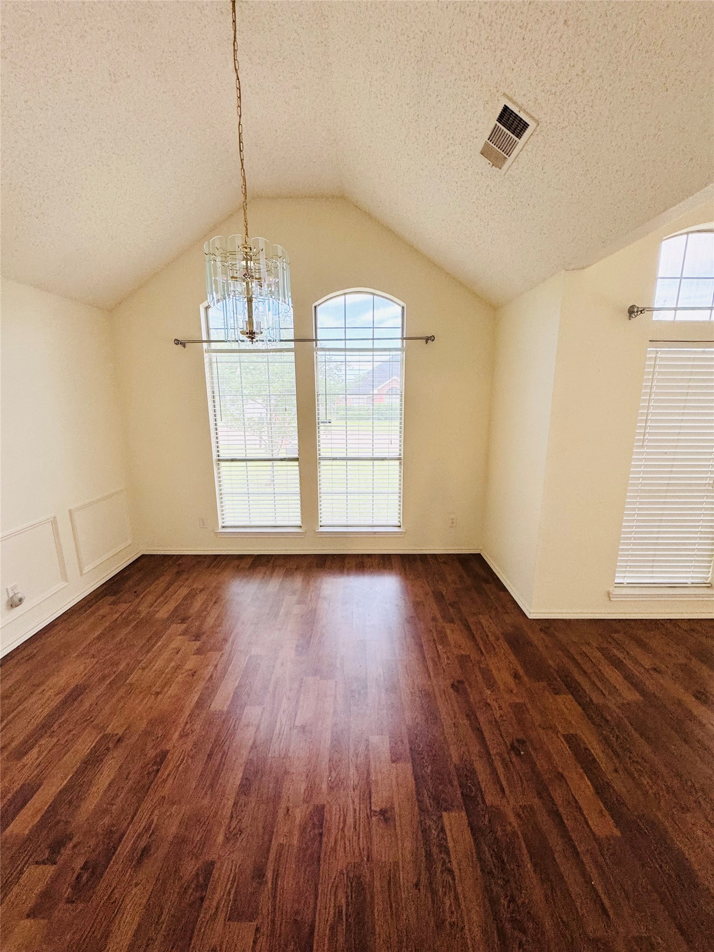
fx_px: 385
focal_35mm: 14
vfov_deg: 102.1
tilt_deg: -10.5
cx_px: 357
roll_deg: +0.3
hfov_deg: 85.7
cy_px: 476
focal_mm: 2.22
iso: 160
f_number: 2.2
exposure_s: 1/120
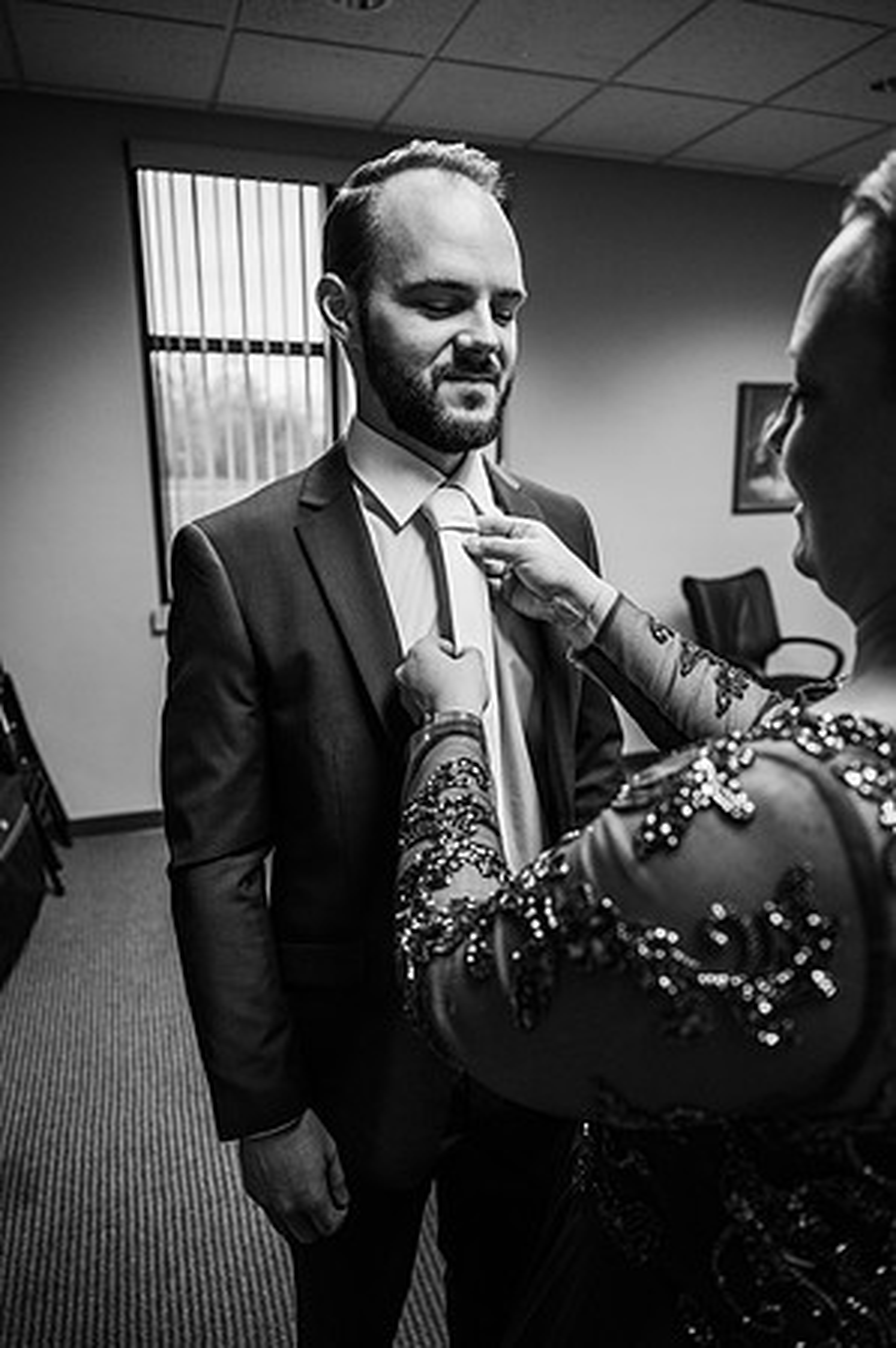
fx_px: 898
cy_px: 674
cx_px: 448
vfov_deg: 73.8
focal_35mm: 24
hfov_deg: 53.0
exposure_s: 1/320
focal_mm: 24
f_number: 2.8
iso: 2000
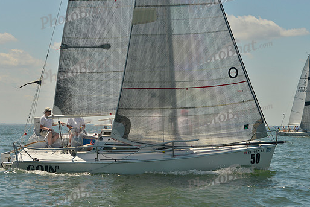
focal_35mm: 79
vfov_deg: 17.3
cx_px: 157
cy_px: 92
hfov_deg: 25.7
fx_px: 680
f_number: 7.1
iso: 200
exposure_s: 1/640
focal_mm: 70
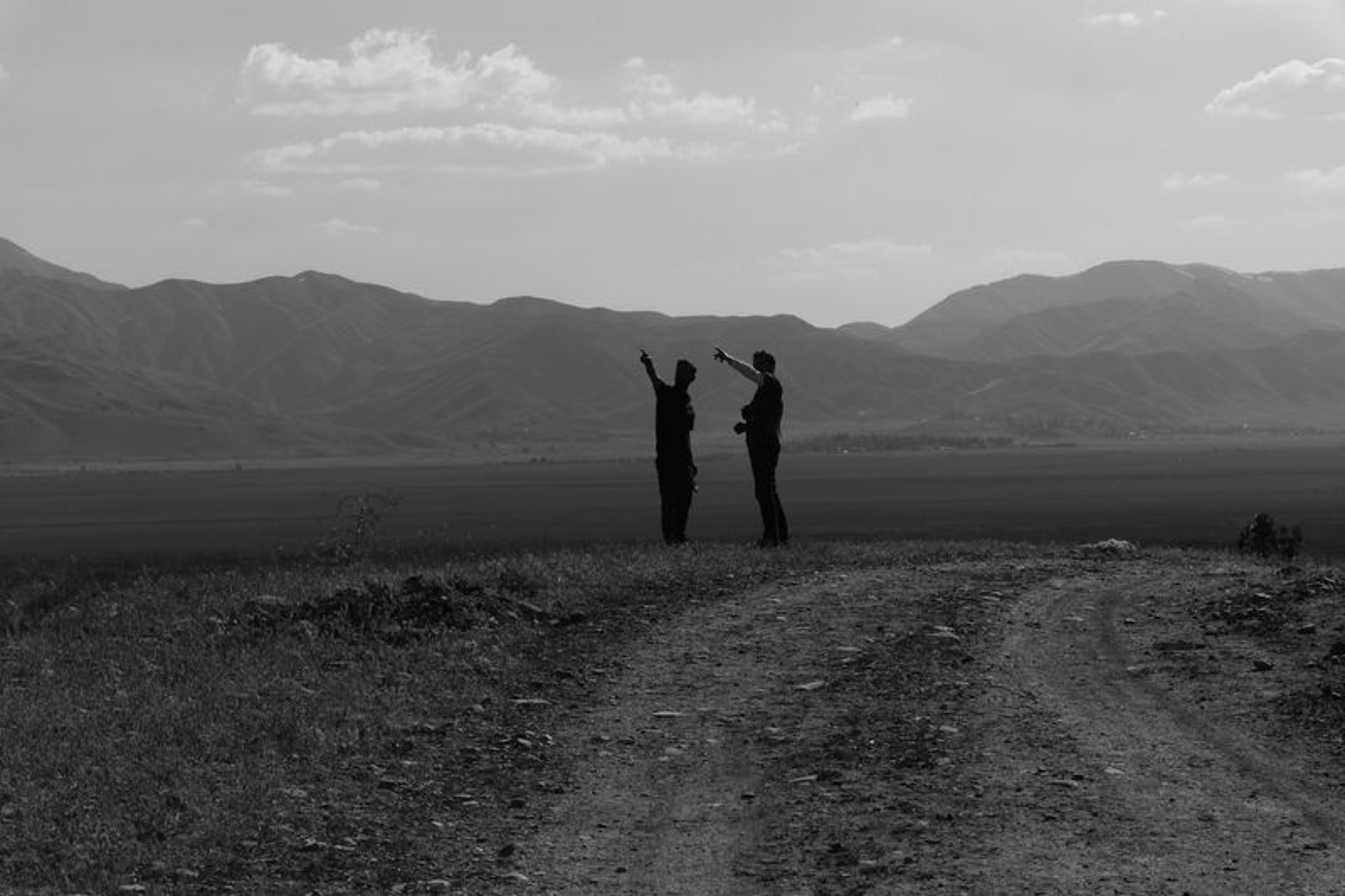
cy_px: 448
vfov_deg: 18.2
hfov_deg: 27.0
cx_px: 672
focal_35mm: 75
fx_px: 2801
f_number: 10
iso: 640
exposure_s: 1/3500
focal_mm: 50
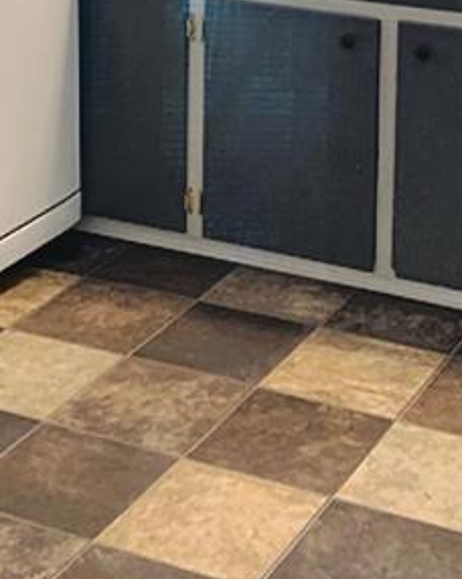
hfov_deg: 16.8
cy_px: -142
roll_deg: -0.4
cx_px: 308
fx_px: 1559
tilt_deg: -10.4
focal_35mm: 91
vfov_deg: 19.6
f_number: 1.8
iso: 200
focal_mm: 4.25
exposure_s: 1/60
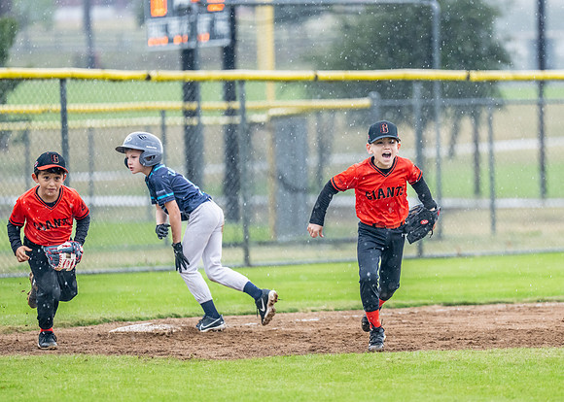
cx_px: 341
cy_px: 216
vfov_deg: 4.4
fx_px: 5300
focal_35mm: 331
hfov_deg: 6.1
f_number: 2.8
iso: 1250
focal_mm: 200
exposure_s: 1/1000
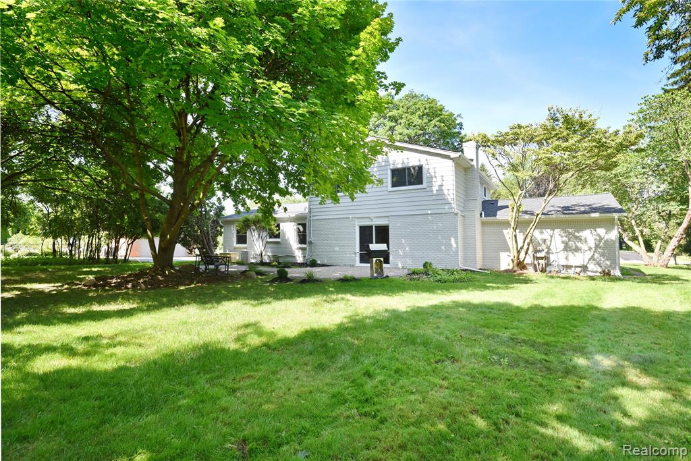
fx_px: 326
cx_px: 346
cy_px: 230
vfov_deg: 70.5
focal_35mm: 17
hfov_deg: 93.3
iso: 125
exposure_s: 1/80
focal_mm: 17
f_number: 7.1
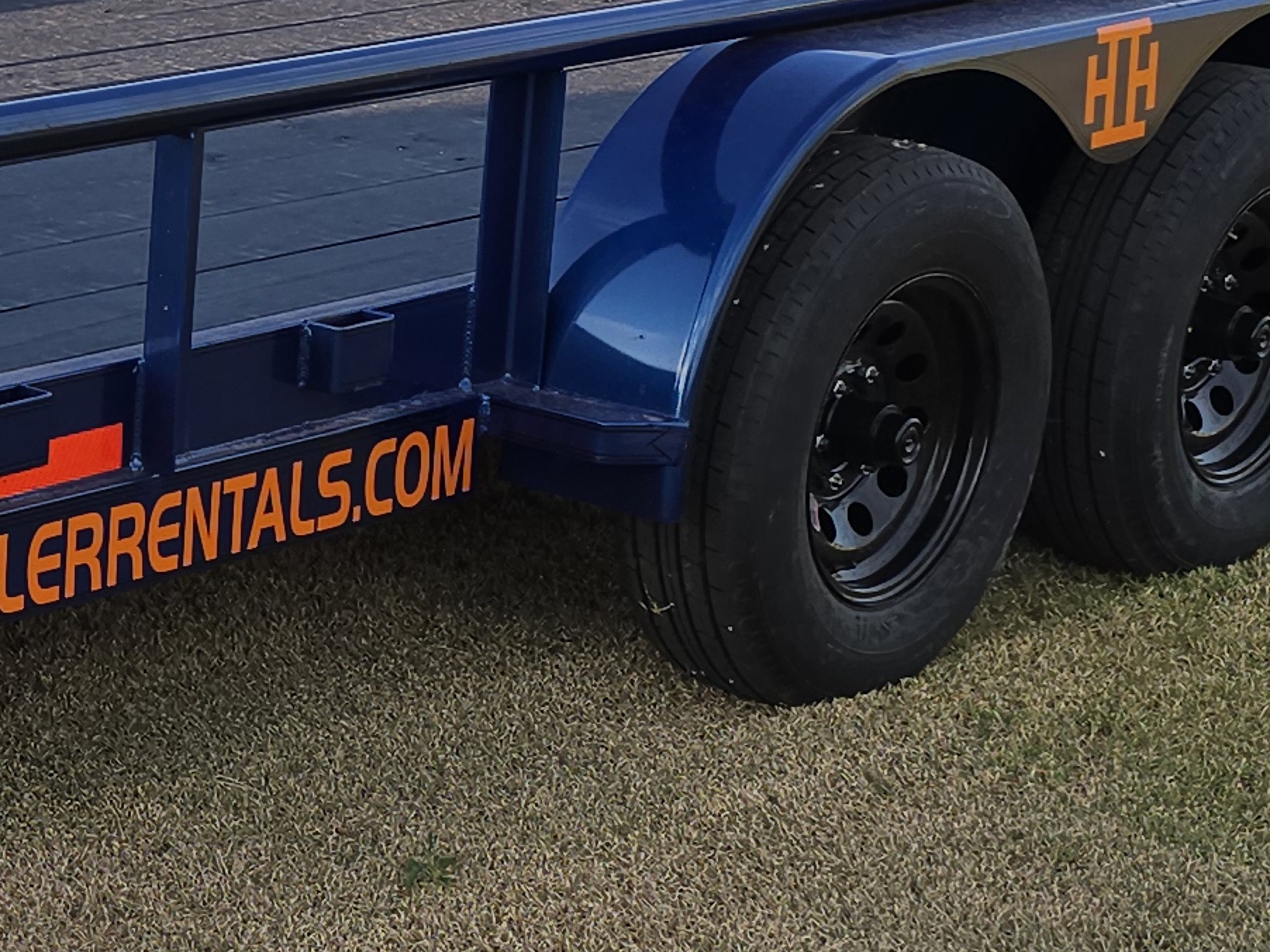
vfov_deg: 14.4
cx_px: -748
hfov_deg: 17.0
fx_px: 3741
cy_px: 217
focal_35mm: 102
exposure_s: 1/189
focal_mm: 6.3
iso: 12
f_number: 1.7
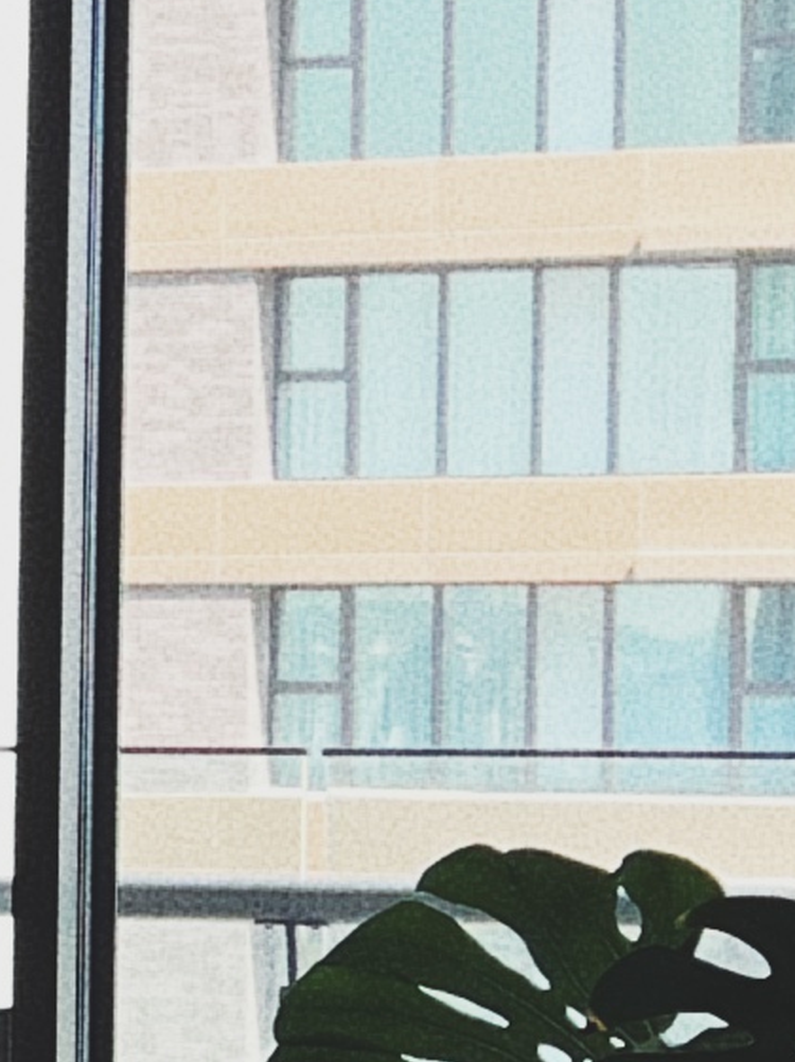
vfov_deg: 10.6
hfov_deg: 7.1
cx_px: -1543
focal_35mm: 187
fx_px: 5733
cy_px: 852
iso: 64
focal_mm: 5.7
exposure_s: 1/121
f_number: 1.5
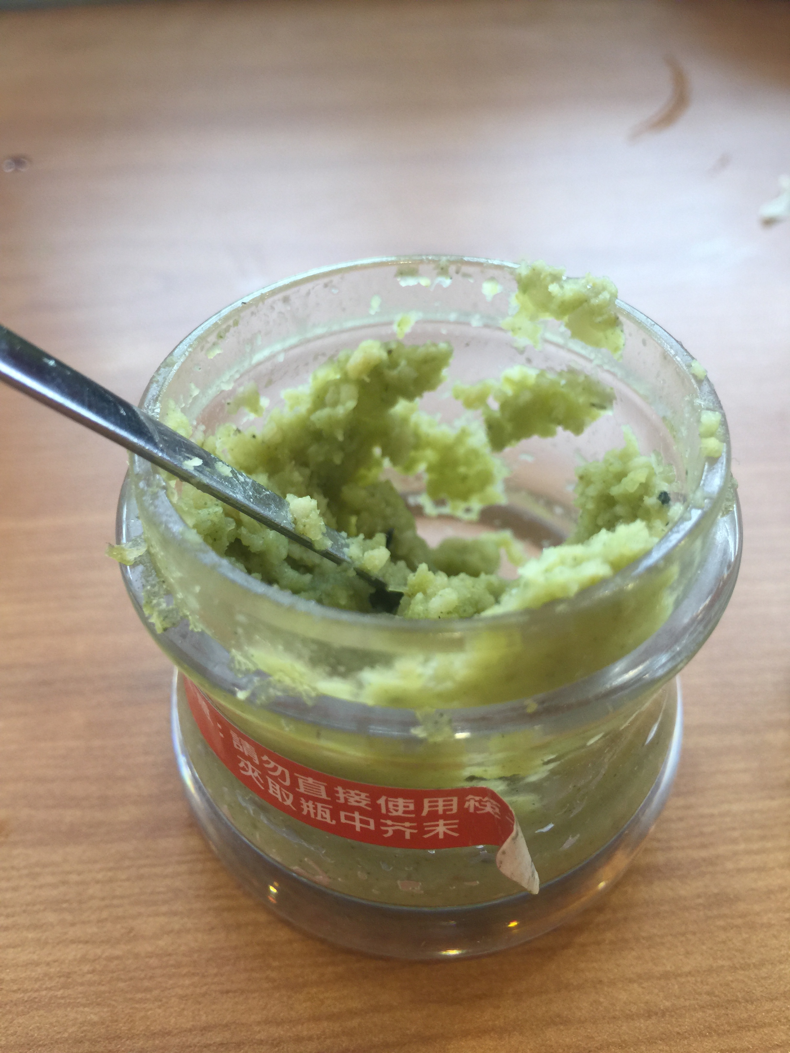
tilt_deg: -46.6
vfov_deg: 61.7
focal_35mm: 29
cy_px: 526
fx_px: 882
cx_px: 395
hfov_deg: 48.2
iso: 32
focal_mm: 4.15
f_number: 2.2
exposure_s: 1/30
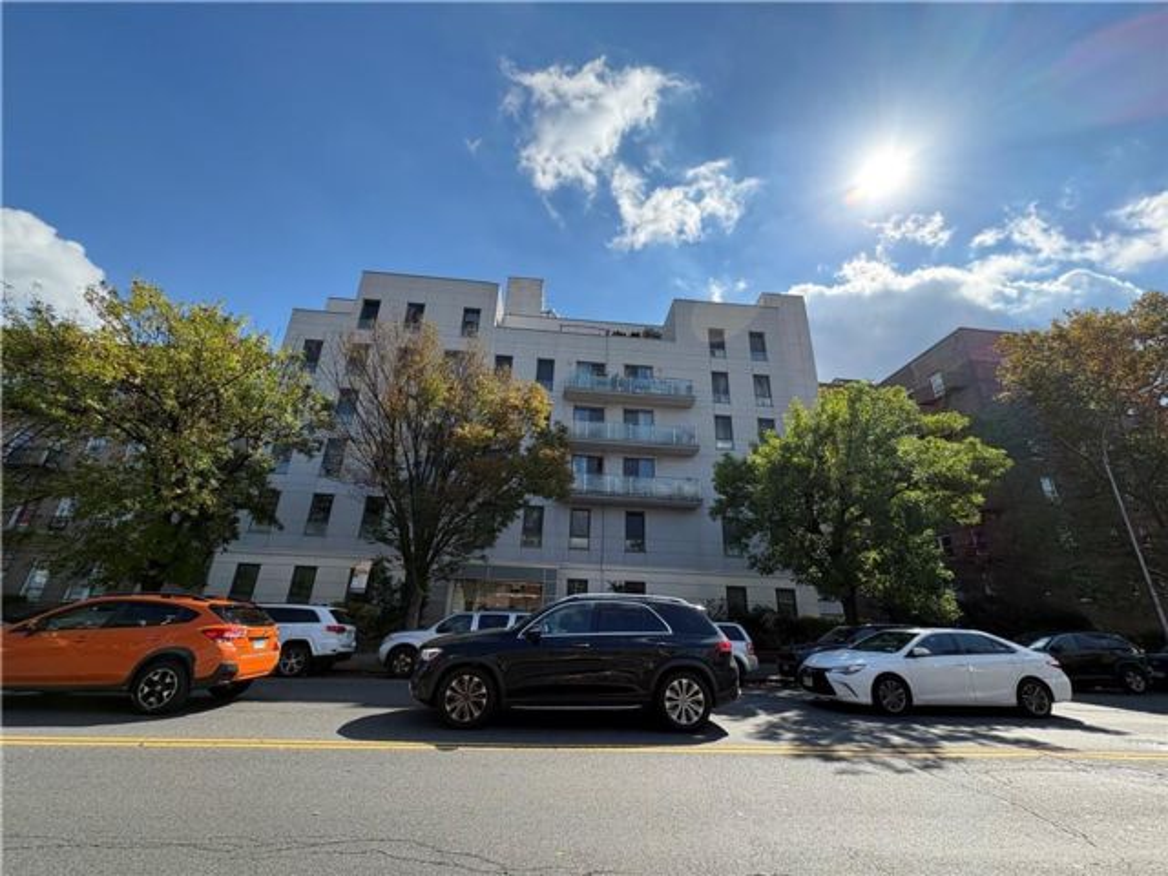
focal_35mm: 14
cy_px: 438
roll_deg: -2.3
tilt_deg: +21.6
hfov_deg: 102.1
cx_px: 584
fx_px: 472
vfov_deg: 85.7
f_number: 2.2
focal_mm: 2.22
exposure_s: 1/1346
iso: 64
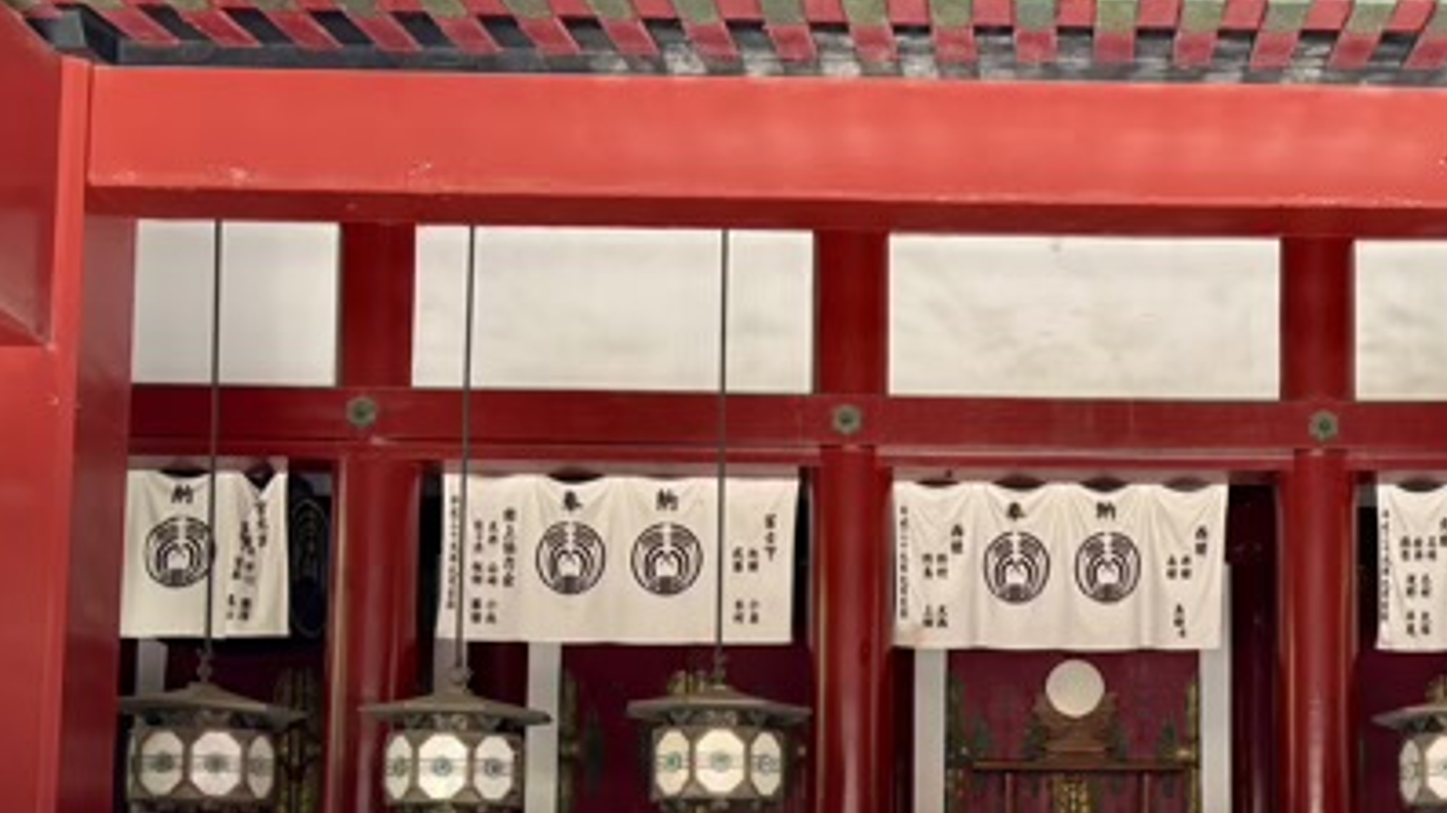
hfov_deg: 40.3
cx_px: 1068
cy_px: 764
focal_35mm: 50
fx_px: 1918
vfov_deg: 23.2
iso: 125
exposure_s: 1/64
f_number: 1.6
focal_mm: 5.96
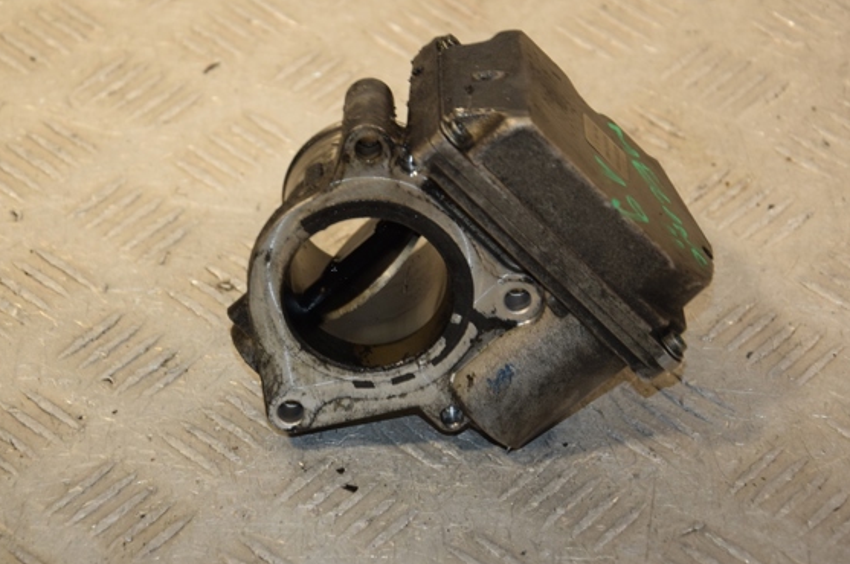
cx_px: 380
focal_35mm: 138
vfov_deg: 9.9
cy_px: 259
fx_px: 3254
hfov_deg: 14.9
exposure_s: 1/200
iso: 800
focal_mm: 80
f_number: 5.3
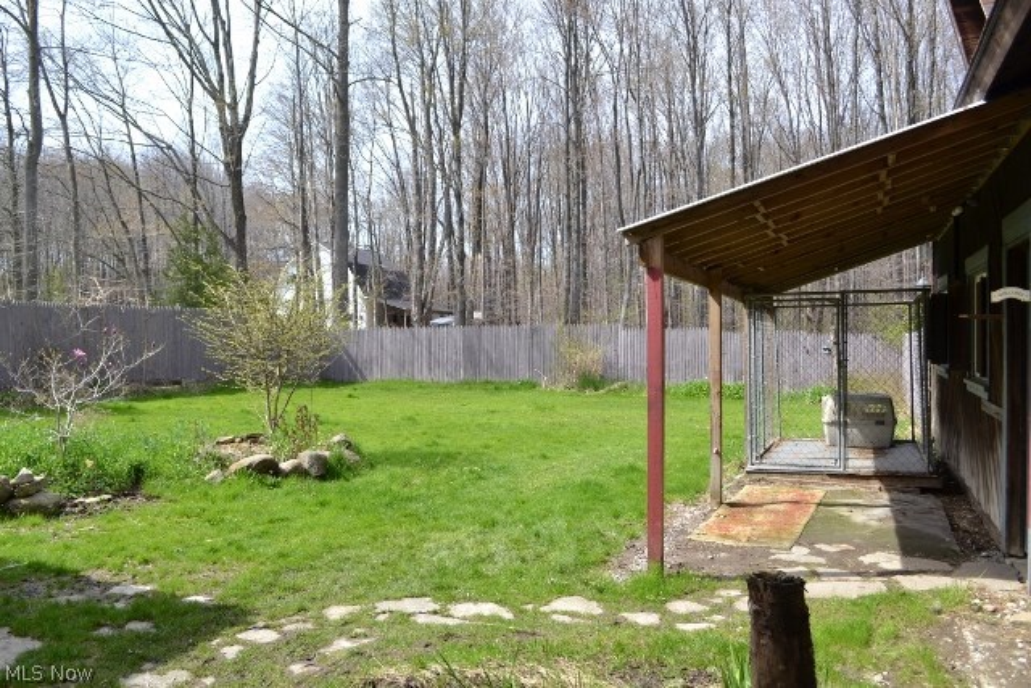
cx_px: 516
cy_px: 344
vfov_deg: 43.6
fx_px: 859
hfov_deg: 61.9
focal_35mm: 30
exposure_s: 1/160
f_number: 7.1
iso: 100
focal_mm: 20
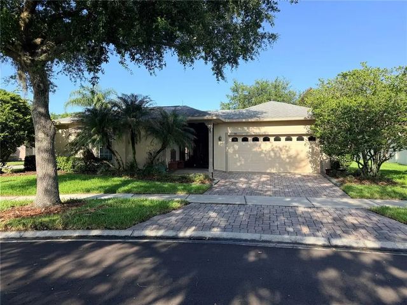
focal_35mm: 24
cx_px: 204
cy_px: 152
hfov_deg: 71.6
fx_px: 282
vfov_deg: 56.8
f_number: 1.78
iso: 80
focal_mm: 6.76
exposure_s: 1/1949
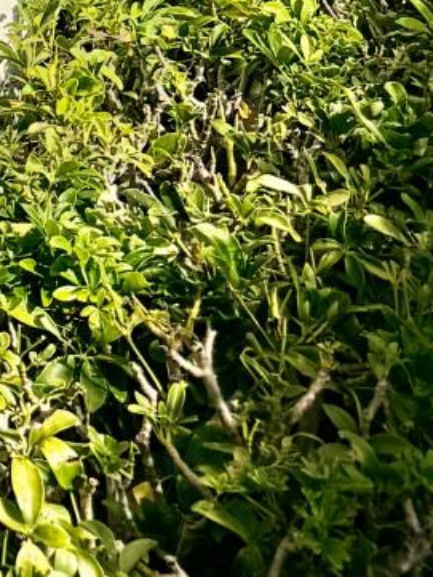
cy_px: -745
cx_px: -709
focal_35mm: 133
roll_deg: +0.2
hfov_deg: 9.5
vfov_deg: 12.2
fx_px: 2217
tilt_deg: -3.4
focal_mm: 6.76
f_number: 1.78
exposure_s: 1/7353
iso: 80
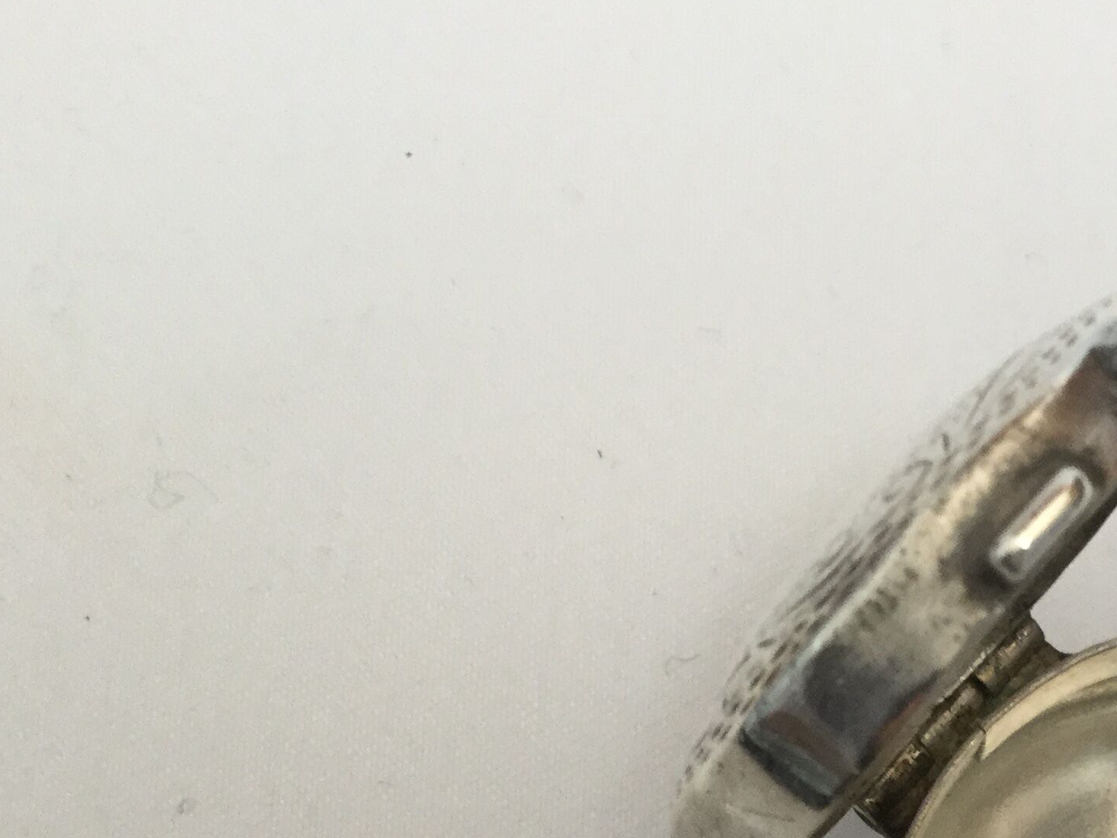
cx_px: 1034
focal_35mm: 70
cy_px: 906
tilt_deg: -76.3
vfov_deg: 20.1
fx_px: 2259
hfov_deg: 26.7
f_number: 2.4
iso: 40
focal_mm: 3.3
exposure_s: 1/33
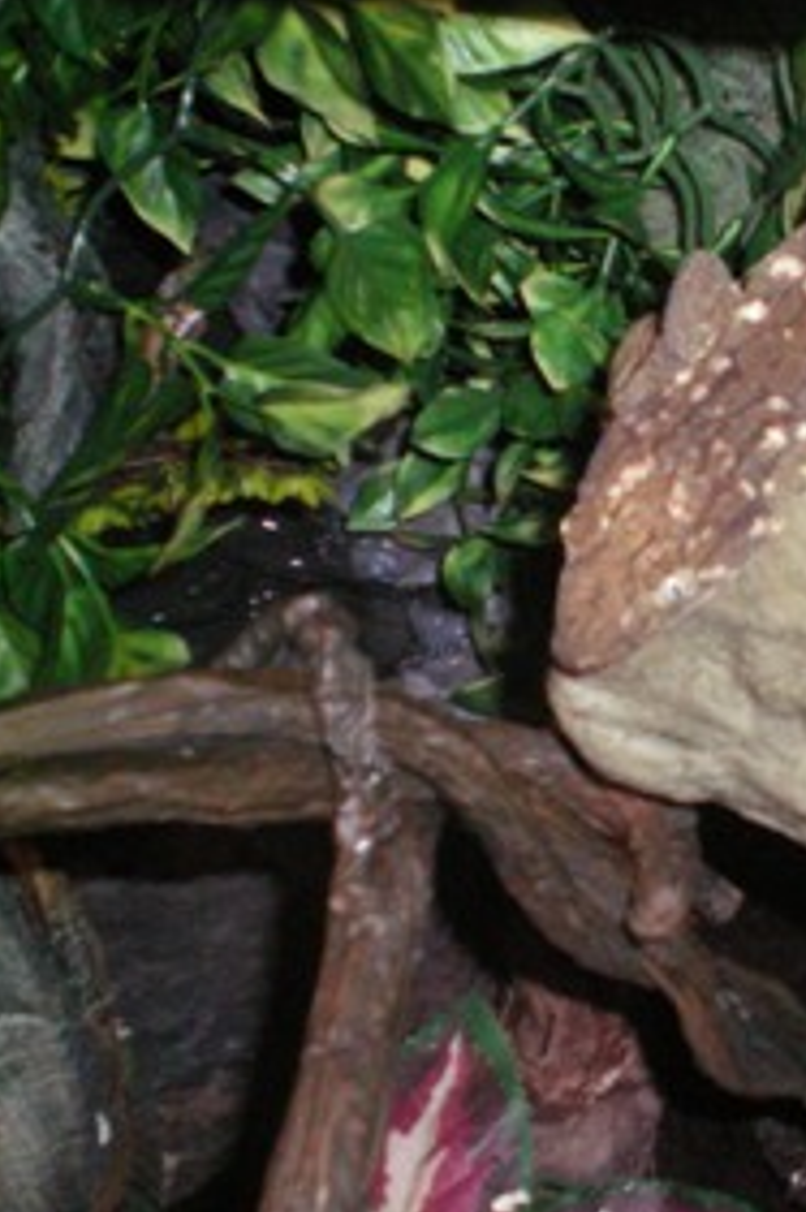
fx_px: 2118
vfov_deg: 31.9
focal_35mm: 63
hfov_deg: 20.3
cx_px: 953
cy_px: 634
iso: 400
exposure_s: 1/60
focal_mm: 6.3
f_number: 3.1
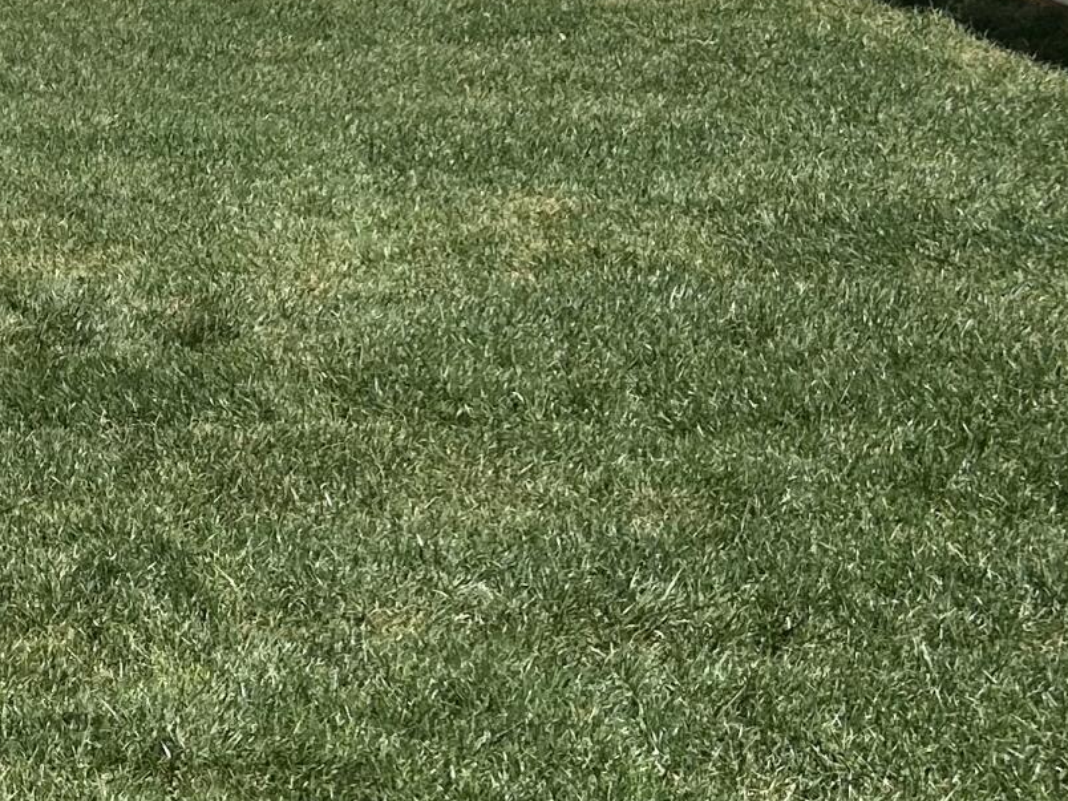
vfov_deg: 15.2
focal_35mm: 97
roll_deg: +1.7
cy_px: 438
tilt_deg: -14.9
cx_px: -600
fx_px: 2993
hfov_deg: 17.8
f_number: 1.5
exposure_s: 1/5587
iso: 50
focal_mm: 5.7
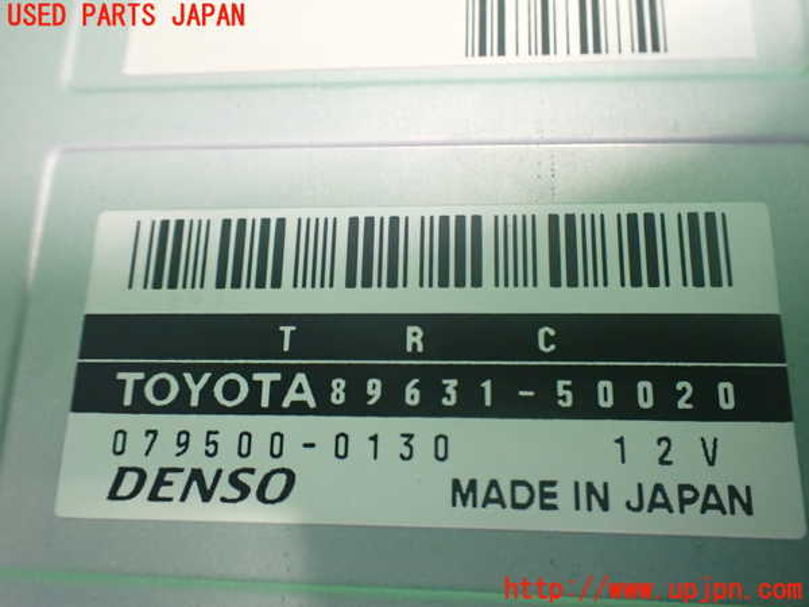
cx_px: 404
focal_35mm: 30
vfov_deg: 46.8
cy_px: 304
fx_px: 701
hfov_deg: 60.0
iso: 800
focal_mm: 5.4
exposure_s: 1/80
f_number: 2.3
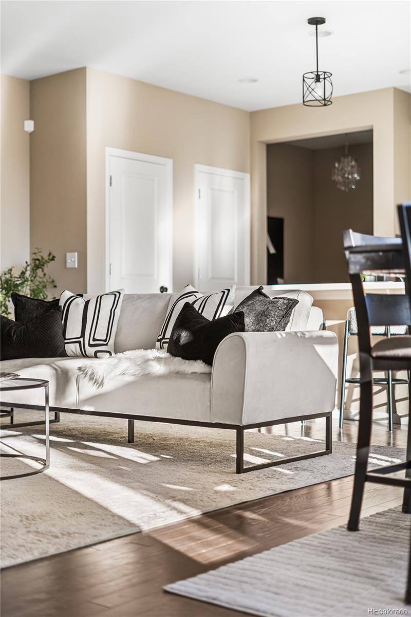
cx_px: 206
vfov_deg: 39.6
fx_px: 856
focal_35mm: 50
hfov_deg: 27.0
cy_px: 308
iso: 125
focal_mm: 50
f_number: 1.8
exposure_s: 1/250
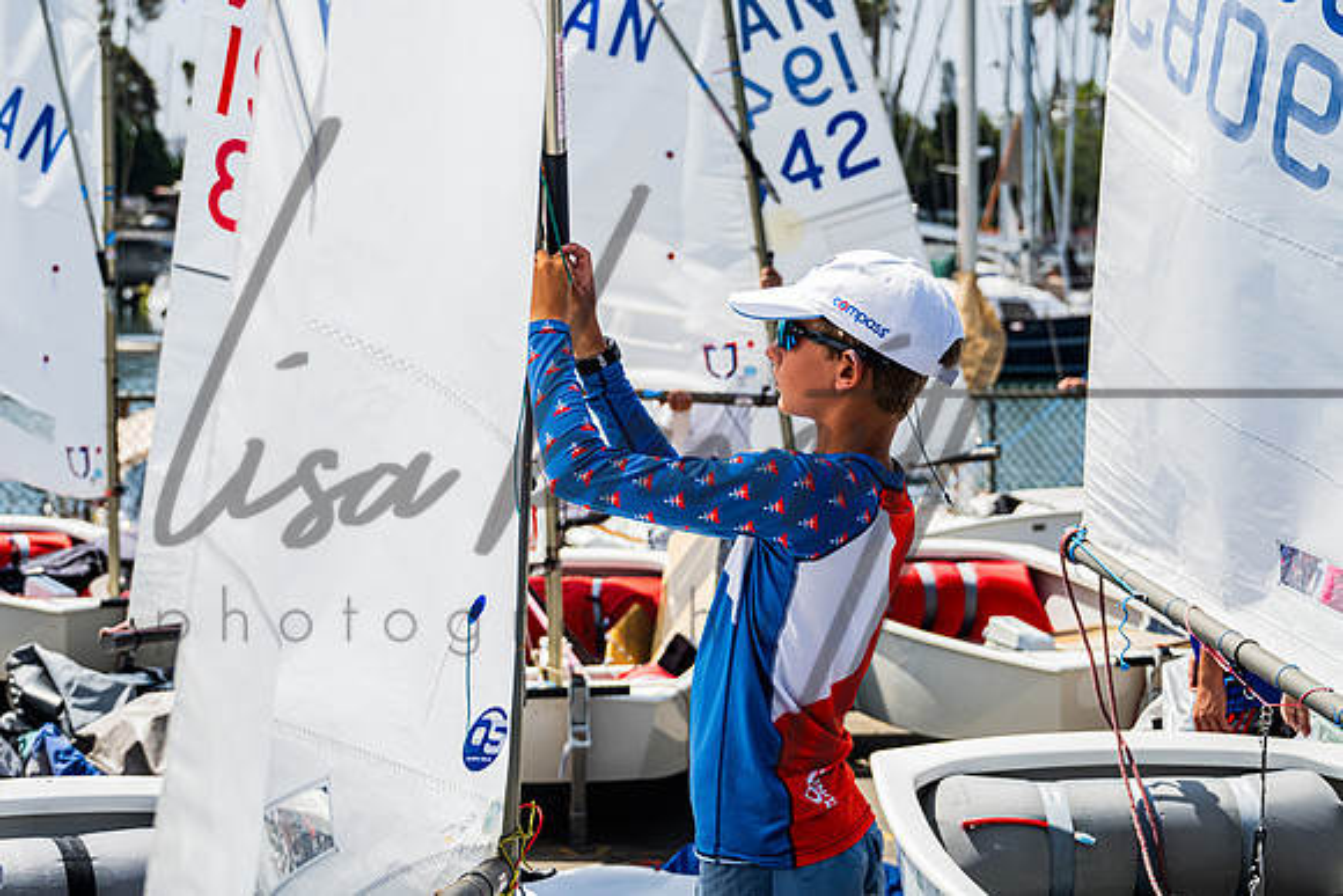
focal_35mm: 96
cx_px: 621
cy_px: 382
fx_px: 3594
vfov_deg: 14.2
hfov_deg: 21.2
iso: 1000
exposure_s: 1/3200
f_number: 6
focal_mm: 84
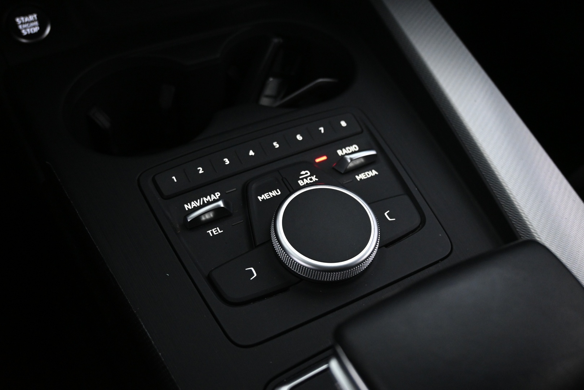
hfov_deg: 57.2
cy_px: 195
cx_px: 292
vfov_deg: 40.0
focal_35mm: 33
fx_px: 535
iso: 2800
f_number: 4
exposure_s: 1/40
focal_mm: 22
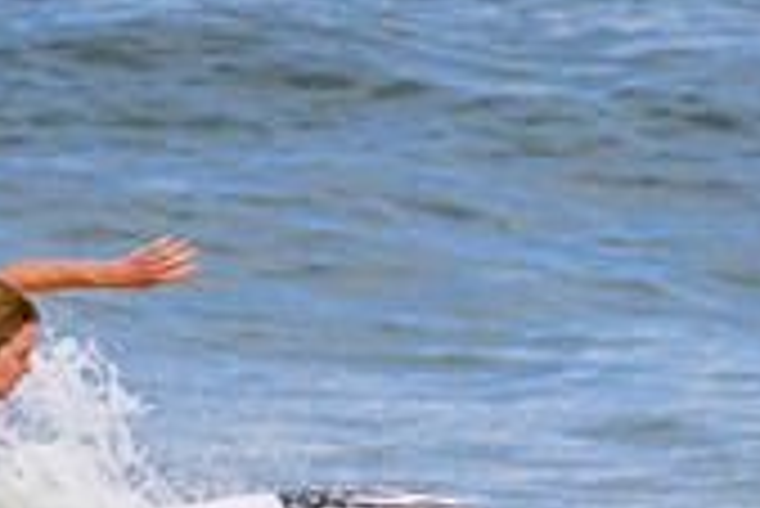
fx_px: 57871
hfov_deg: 0.8
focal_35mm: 2739
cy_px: 596
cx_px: 319
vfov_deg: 0.5
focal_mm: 800
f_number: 11
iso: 500
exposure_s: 1/2000
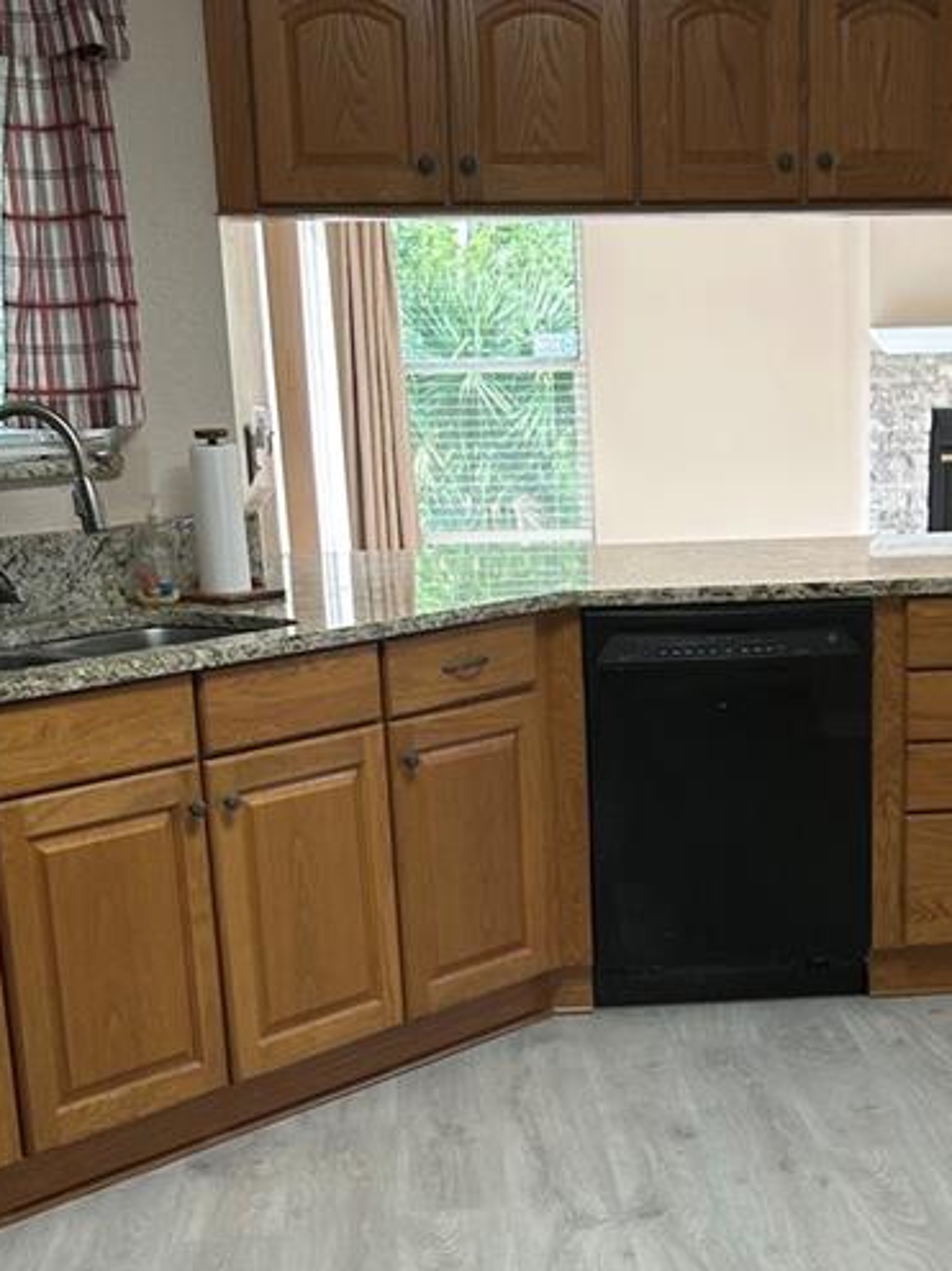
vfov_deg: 29.9
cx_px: 690
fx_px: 2311
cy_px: 1048
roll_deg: +1.6
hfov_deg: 23.1
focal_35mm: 63
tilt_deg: -18.0
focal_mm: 5.7
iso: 80
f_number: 1.5
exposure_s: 1/120
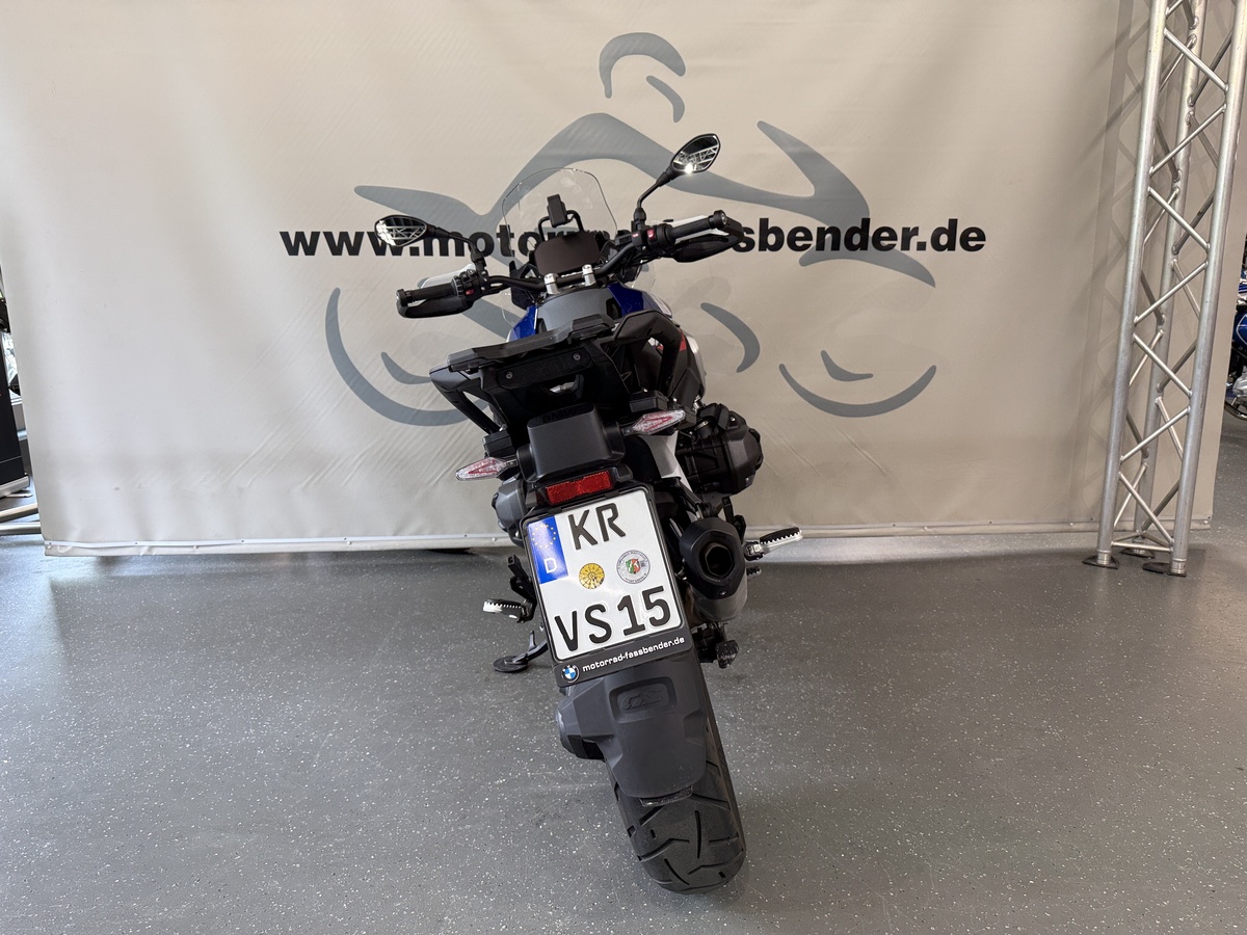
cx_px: 624
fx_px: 865
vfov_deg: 56.8
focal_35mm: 24
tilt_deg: -11.2
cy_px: 468
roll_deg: +0.9
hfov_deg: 71.6
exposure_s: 1/100
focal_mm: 6.76
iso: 100
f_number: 1.78
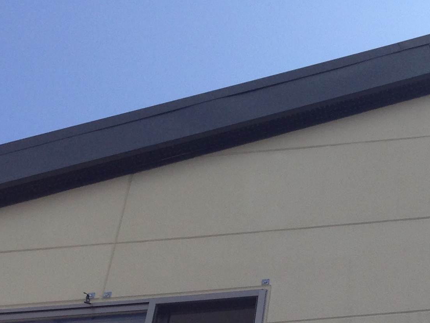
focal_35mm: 98
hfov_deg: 19.3
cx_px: 456
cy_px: 467
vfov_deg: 14.2
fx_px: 1217
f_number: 2.4
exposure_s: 1/1427
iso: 50
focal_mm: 4.12
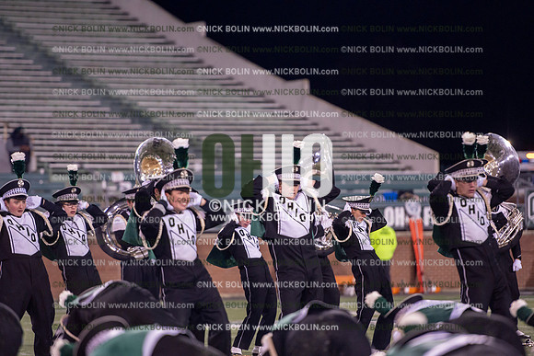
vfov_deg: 6.9
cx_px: 267
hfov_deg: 10.3
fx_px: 2967
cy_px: 178
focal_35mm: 200
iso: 2500
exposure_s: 1/1250
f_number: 2.8
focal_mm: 200
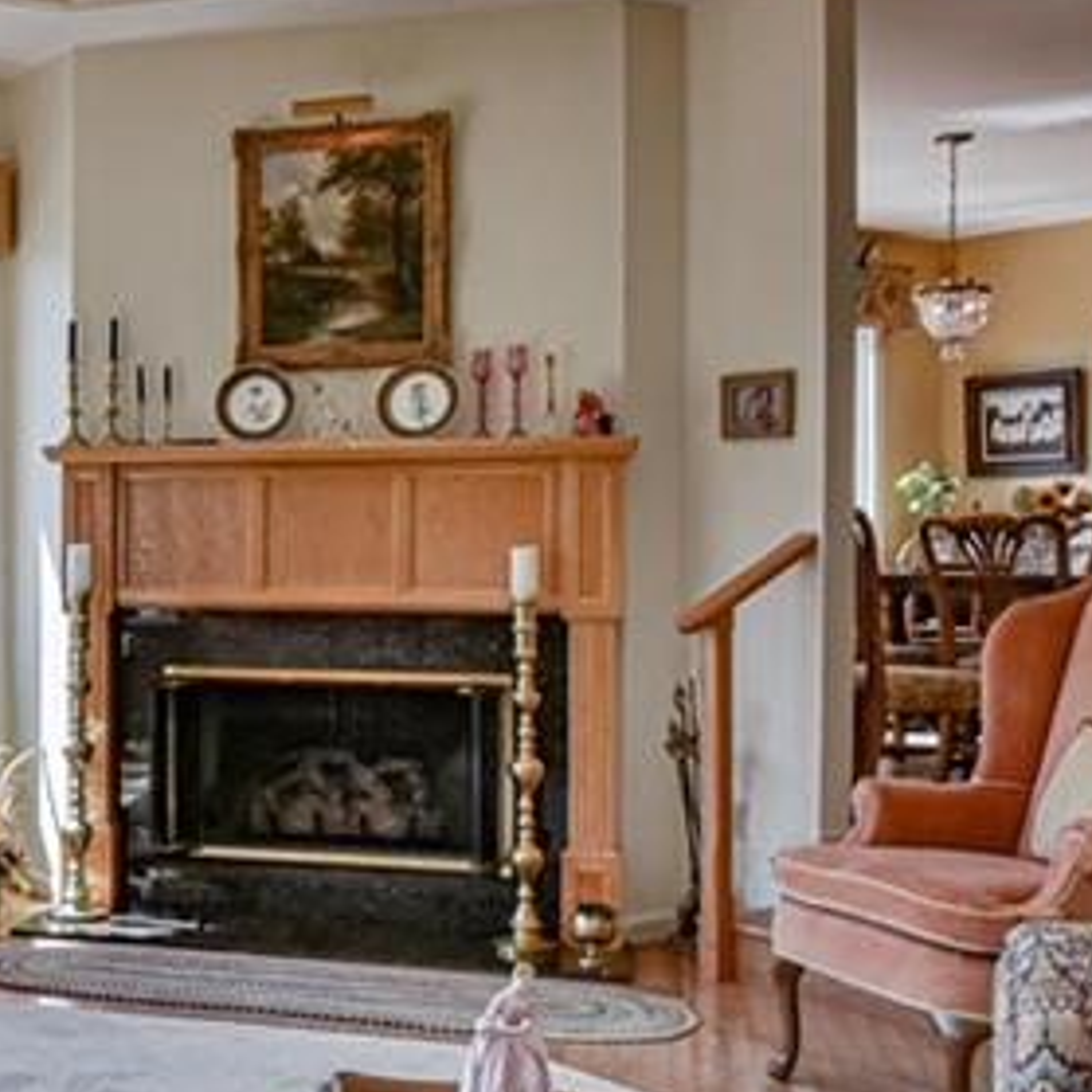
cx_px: -47
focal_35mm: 50
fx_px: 1785
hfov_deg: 31.0
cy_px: 534
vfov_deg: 34.0
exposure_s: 1/500
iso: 1600
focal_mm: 16
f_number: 11
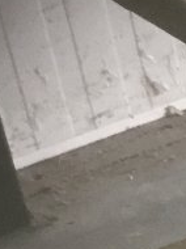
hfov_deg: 6.8
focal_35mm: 196
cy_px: 464
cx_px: 571
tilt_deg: -38.7
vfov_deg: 9.6
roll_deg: +1.0
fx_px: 1407
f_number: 2.4
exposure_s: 1/33
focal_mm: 3.3
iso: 64
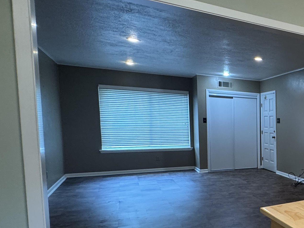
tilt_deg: -6.0
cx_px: 365
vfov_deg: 41.3
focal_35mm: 34
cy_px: 151
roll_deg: -1.3
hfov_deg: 39.2
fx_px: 299
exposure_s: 1/60
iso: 250
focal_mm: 2.22
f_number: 2.2
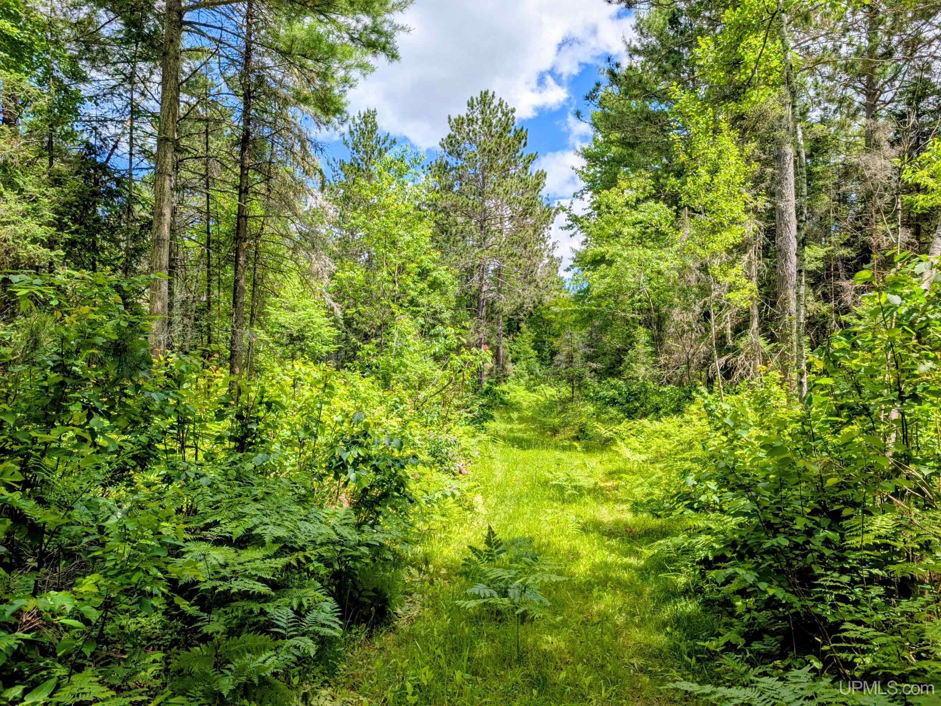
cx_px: 470
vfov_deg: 56.8
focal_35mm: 24
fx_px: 652
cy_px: 353
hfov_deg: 71.6
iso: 20
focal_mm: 6.9
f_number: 1.68
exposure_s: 1/968
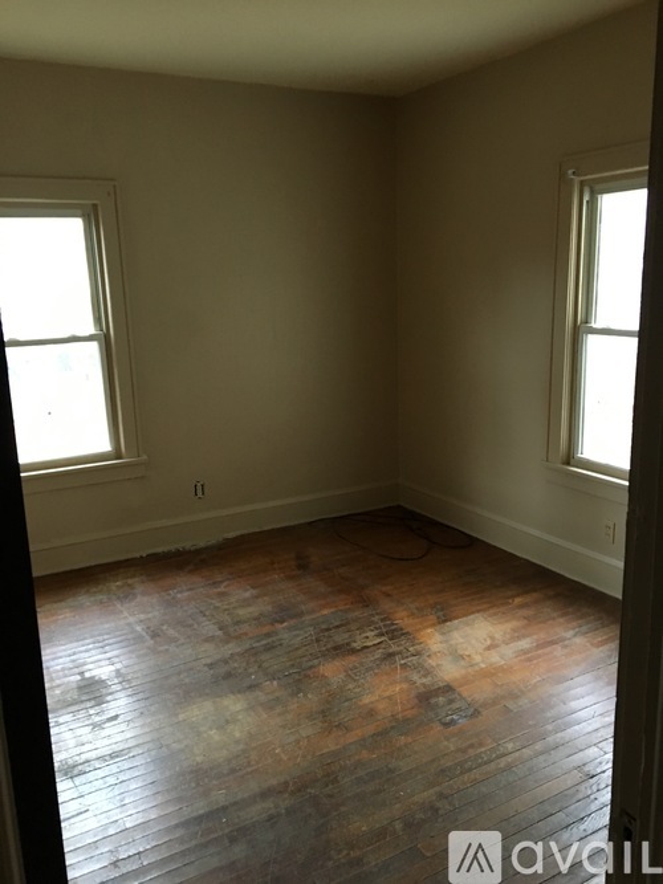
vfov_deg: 61.7
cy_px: 442
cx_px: 332
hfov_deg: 48.2
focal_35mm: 29
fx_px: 741
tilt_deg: -12.3
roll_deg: +2.9
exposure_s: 1/24
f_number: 2.2
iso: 200
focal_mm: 4.15
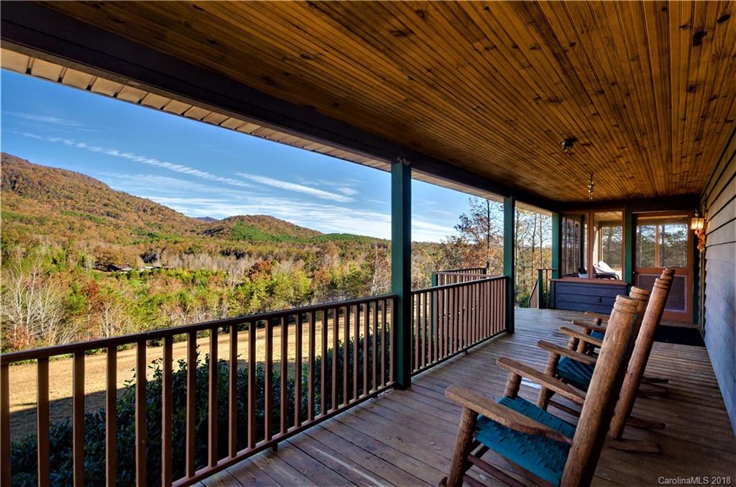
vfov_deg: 71.7
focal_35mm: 16
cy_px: 244
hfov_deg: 95.1
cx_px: 368
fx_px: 336
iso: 200
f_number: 7.1
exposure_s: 1/100
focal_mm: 11
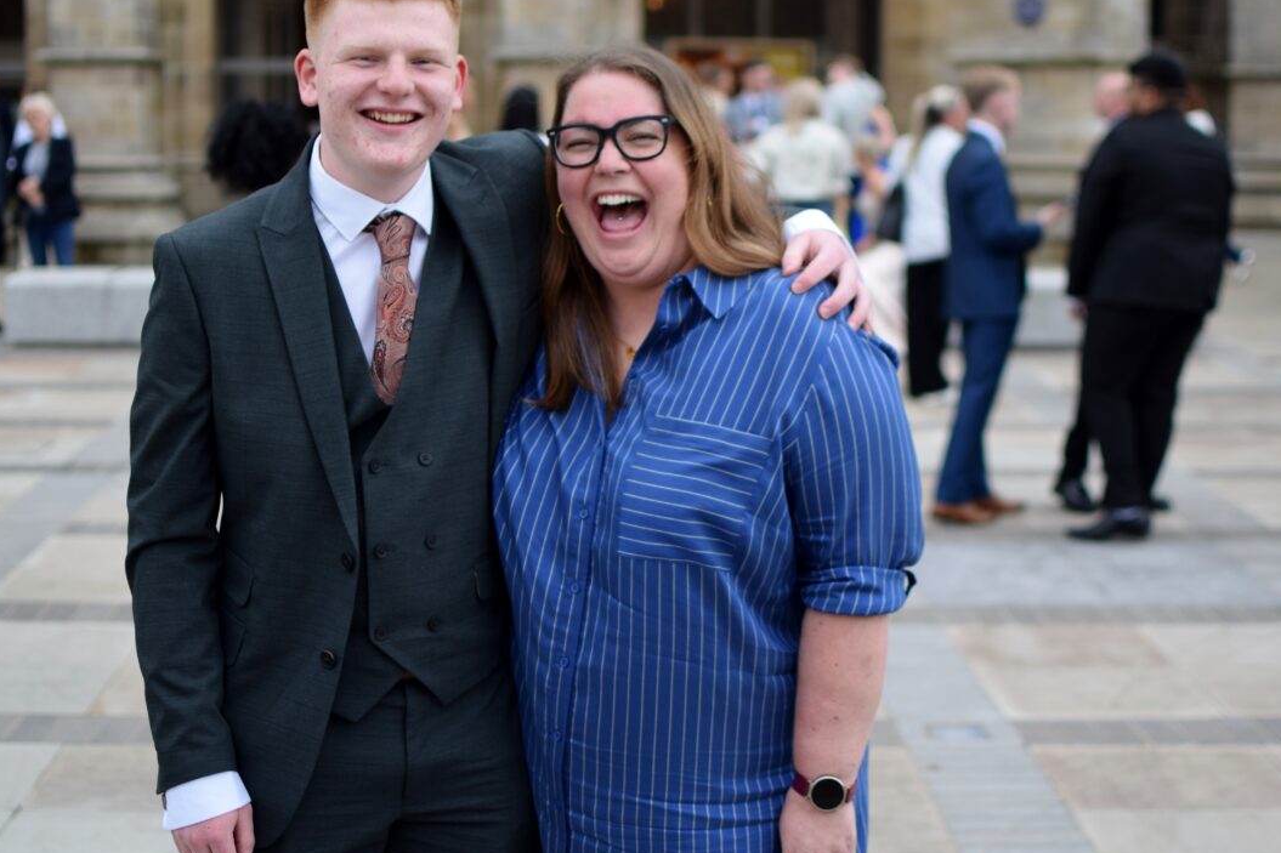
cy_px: 364
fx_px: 2550
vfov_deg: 19.0
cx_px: 635
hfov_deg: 28.2
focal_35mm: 72
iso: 100
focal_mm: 35
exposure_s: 1/320
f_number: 1.8
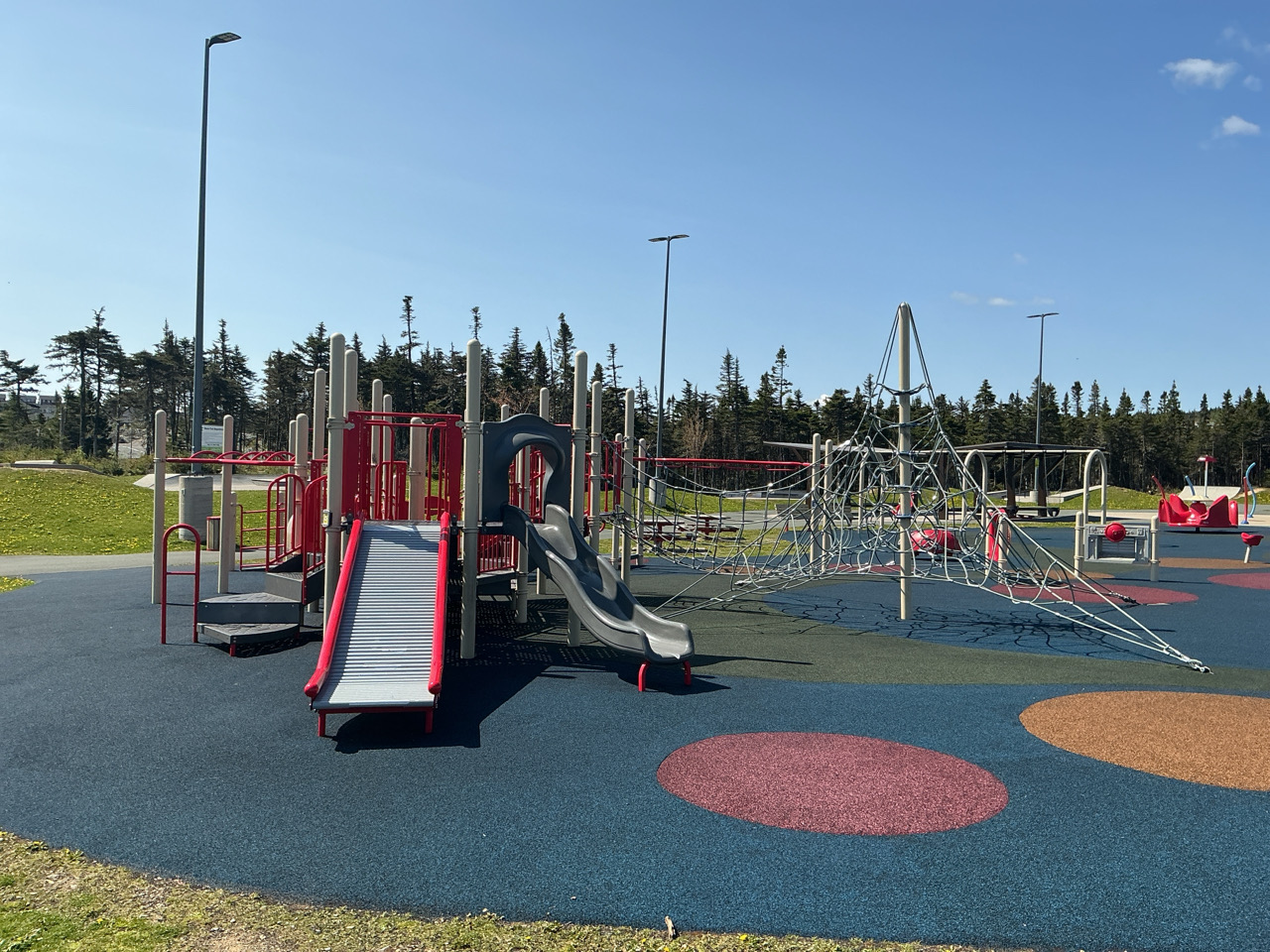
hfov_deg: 61.7
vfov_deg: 48.2
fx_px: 1064
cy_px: 476
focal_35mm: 29
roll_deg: -0.5
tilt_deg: +0.7
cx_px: 635
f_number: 1.8
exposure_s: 1/2058
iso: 25
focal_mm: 3
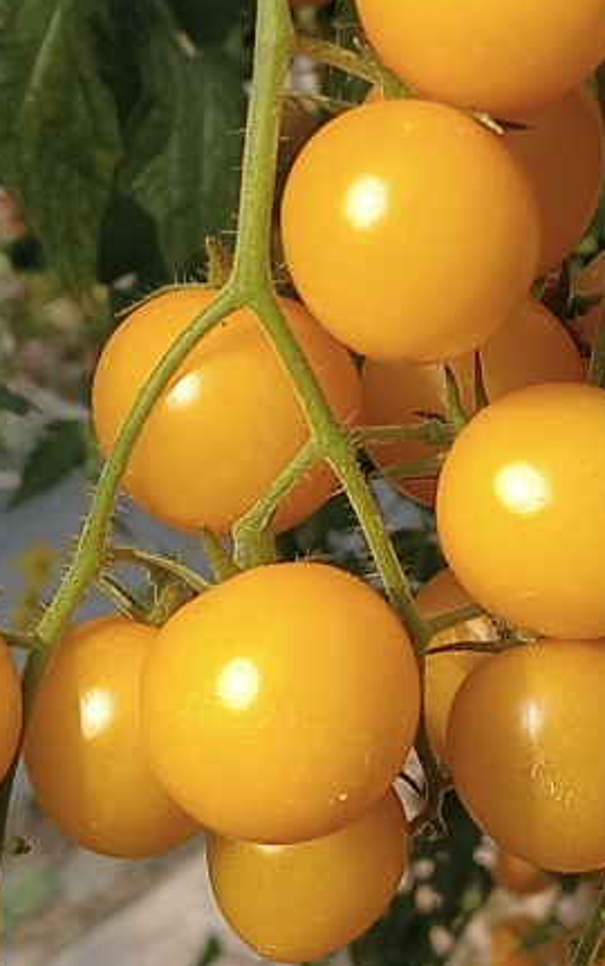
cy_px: 275
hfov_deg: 13.4
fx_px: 2555
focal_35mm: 97
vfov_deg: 21.3
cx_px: 562
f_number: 1.88
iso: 100
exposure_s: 1/729
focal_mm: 5.56
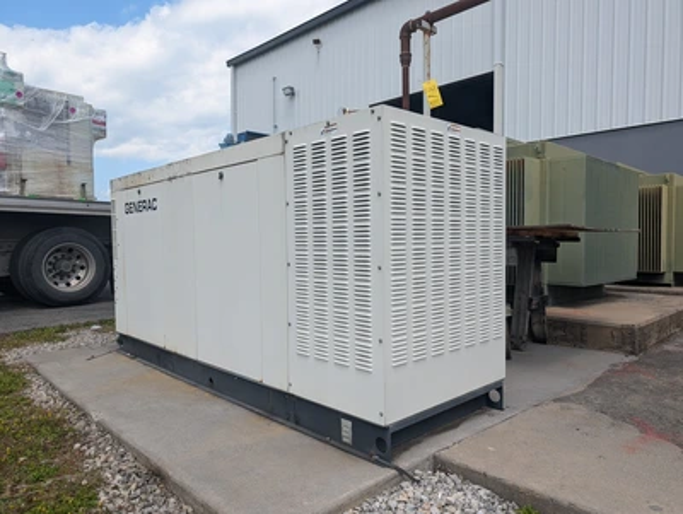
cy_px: 257
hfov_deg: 71.5
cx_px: 342
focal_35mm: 24
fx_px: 474
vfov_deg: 56.9
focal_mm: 6.9
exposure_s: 1/1195
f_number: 1.68
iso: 26
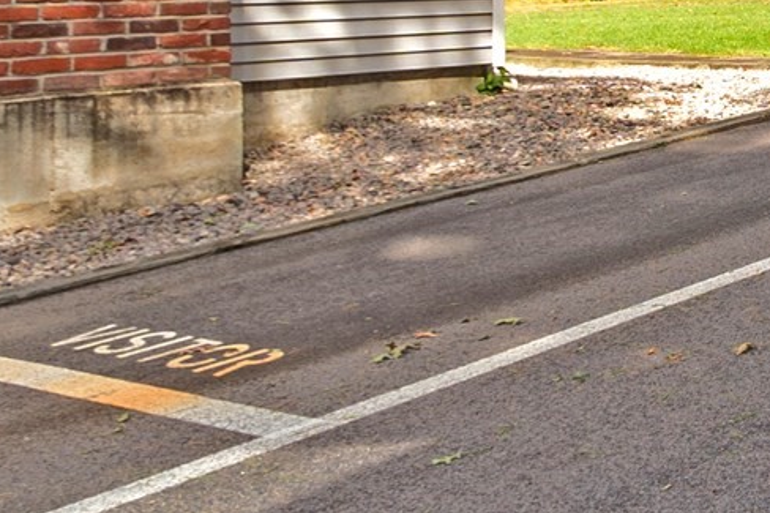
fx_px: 1347
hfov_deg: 22.2
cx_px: 1324
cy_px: -121
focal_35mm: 63
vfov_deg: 20.1
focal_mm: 10
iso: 100
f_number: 8
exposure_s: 1/80
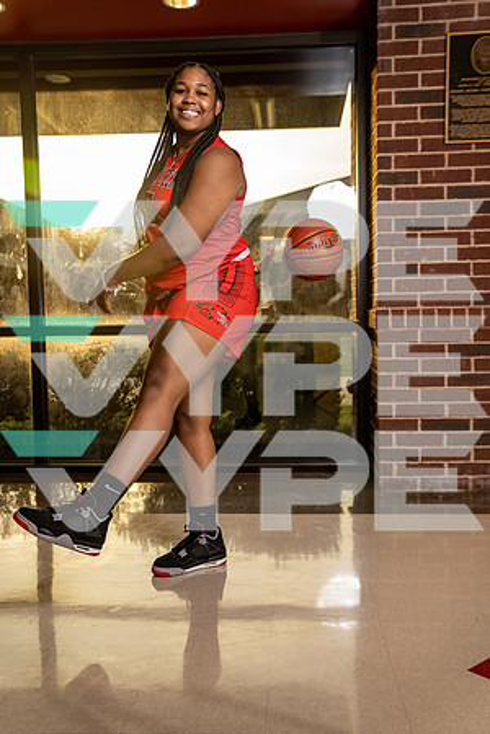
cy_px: 367
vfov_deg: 51.9
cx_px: 245
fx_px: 755
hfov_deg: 35.9
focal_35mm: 37
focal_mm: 37
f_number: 3.2
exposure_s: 1/250
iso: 320
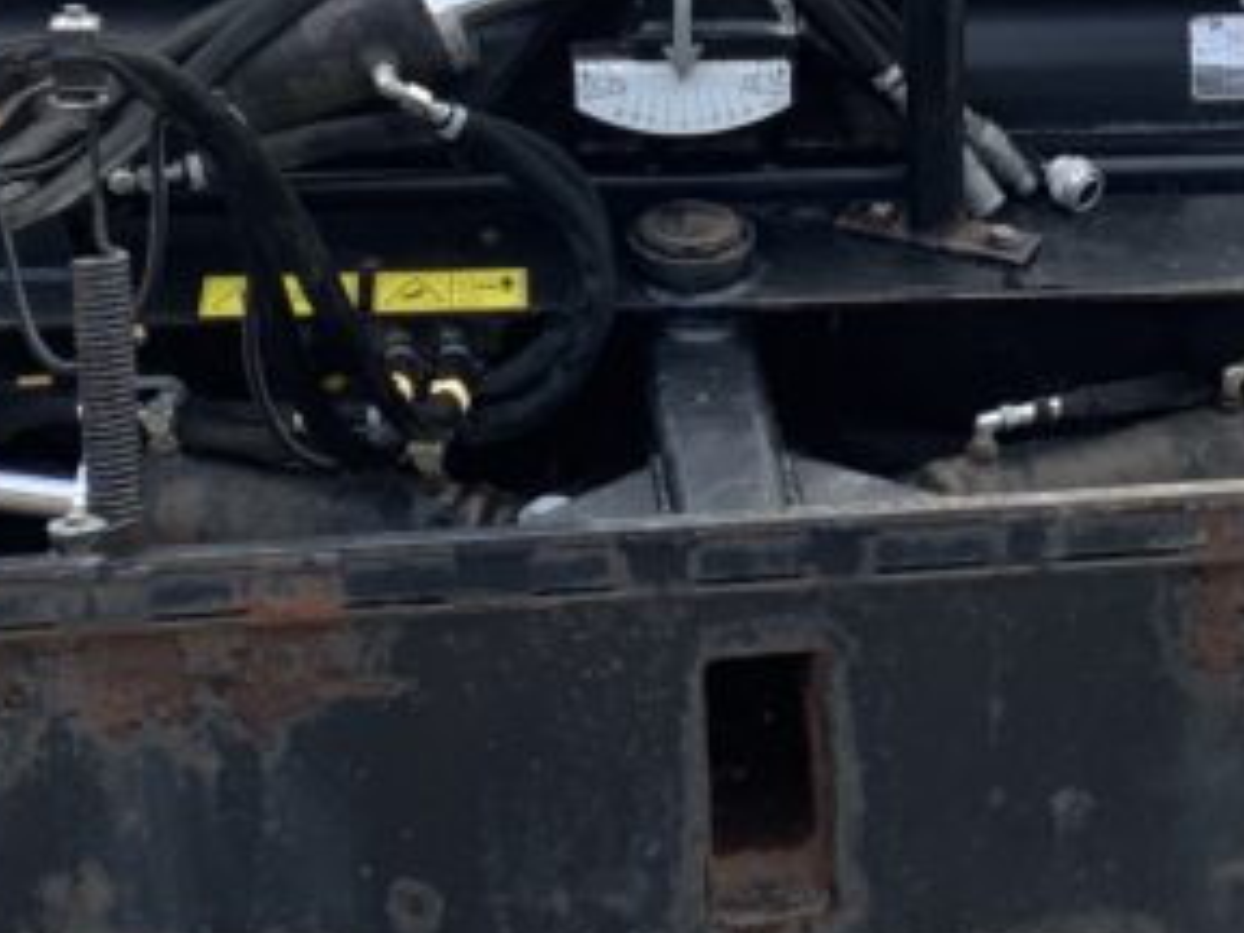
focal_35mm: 103
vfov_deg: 14.3
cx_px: 972
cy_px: 337
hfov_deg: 18.9
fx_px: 3702
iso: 16
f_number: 1.8
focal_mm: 3
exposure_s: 1/442
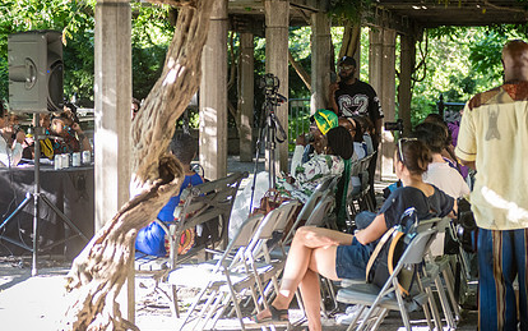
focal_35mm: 118
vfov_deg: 11.1
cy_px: 180
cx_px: 328
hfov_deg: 17.6
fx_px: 1698
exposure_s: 1/500
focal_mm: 80
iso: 1600
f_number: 2.8
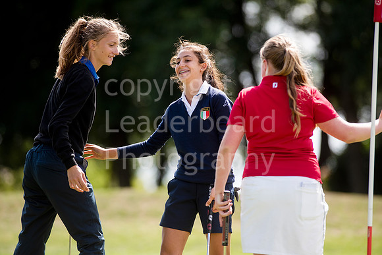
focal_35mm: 300
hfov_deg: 6.9
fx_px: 3184
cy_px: 128
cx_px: 191
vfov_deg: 4.6
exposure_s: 1/2500
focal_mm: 300
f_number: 4
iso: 400
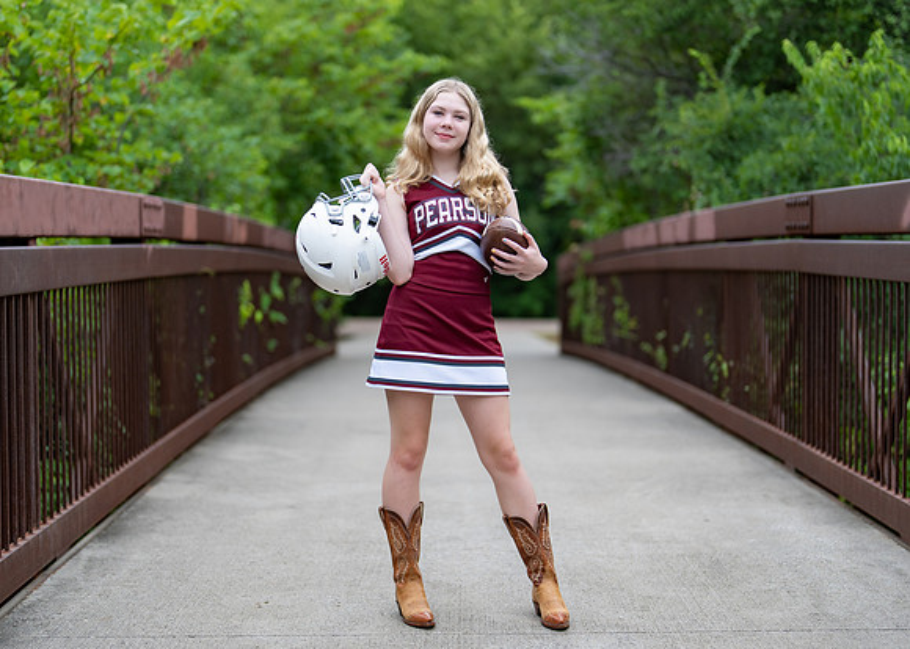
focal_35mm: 64
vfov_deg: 22.1
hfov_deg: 30.6
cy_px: 321
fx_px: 1661
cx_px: 457
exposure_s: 1/800
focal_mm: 50
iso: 100
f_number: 1.2
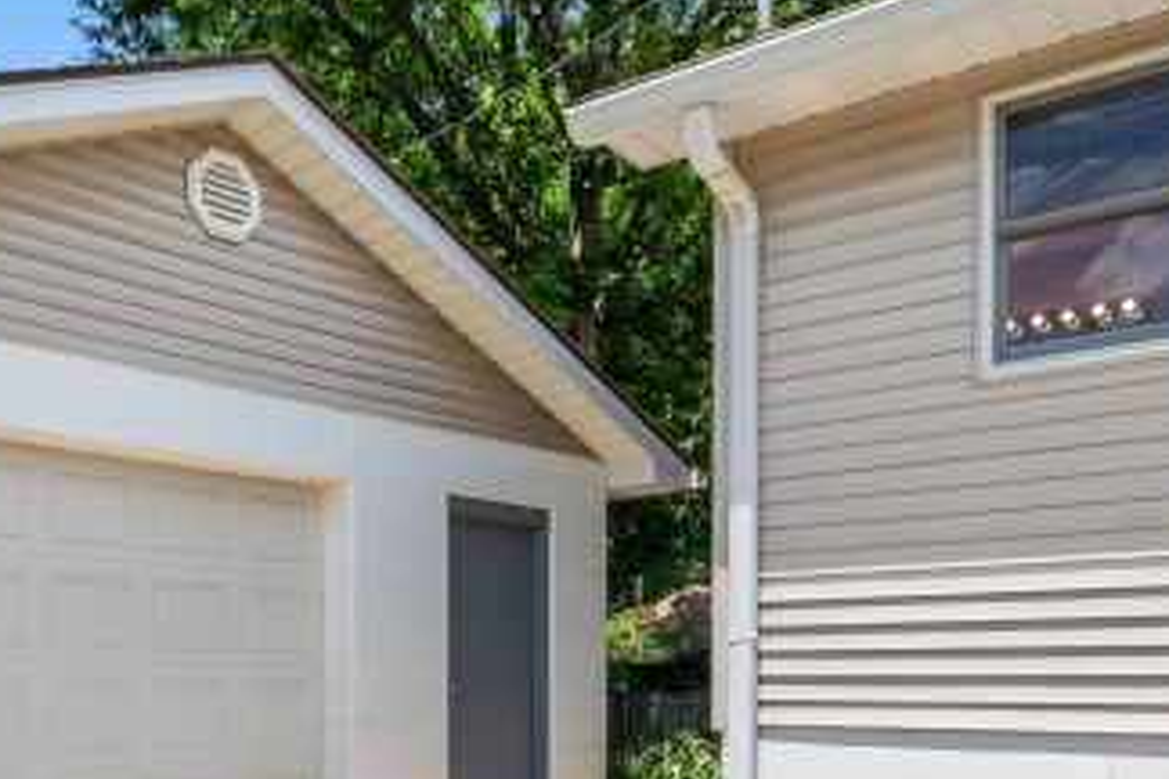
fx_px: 1201
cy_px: 743
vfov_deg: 33.5
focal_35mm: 37
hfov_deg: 50.8
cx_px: 377
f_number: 11
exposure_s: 1/640
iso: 400
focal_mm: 16
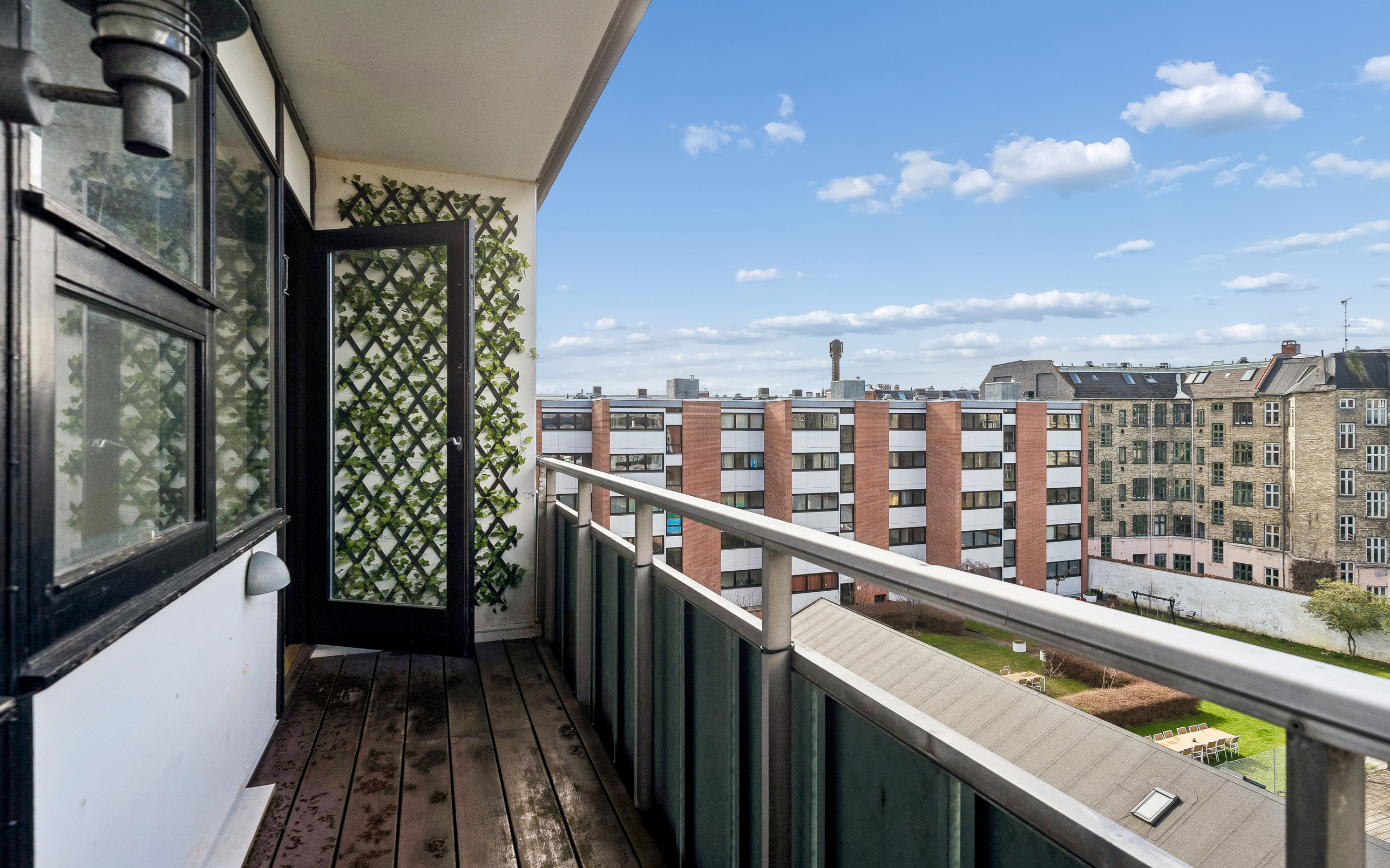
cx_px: 761
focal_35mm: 19
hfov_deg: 87.7
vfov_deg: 62.2
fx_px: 720
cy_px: 416
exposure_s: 1/800
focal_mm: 16
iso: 200
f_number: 5.6
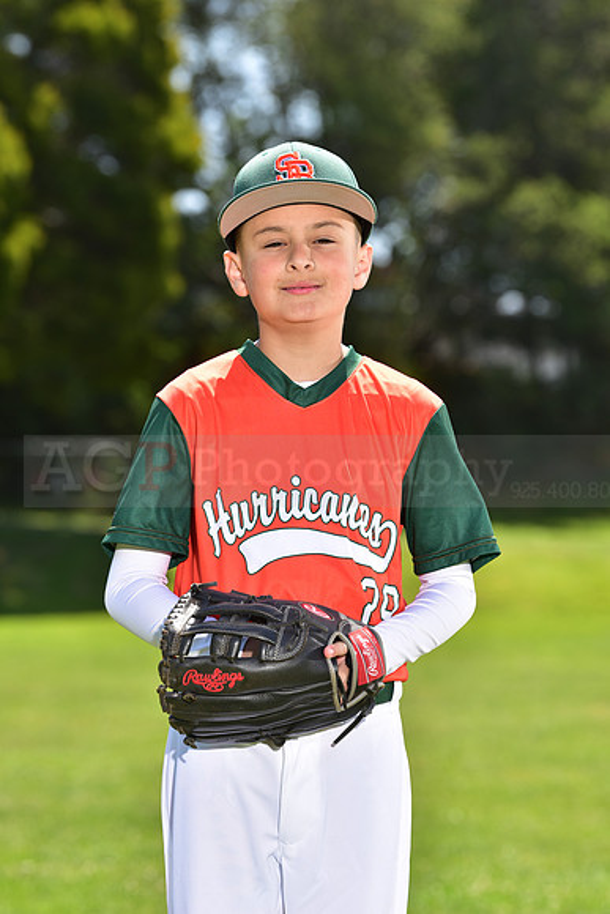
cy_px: 457
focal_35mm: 145
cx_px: 305
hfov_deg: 9.5
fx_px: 3683
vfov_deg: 14.2
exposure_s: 1/200
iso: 80
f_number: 5.6
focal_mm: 145
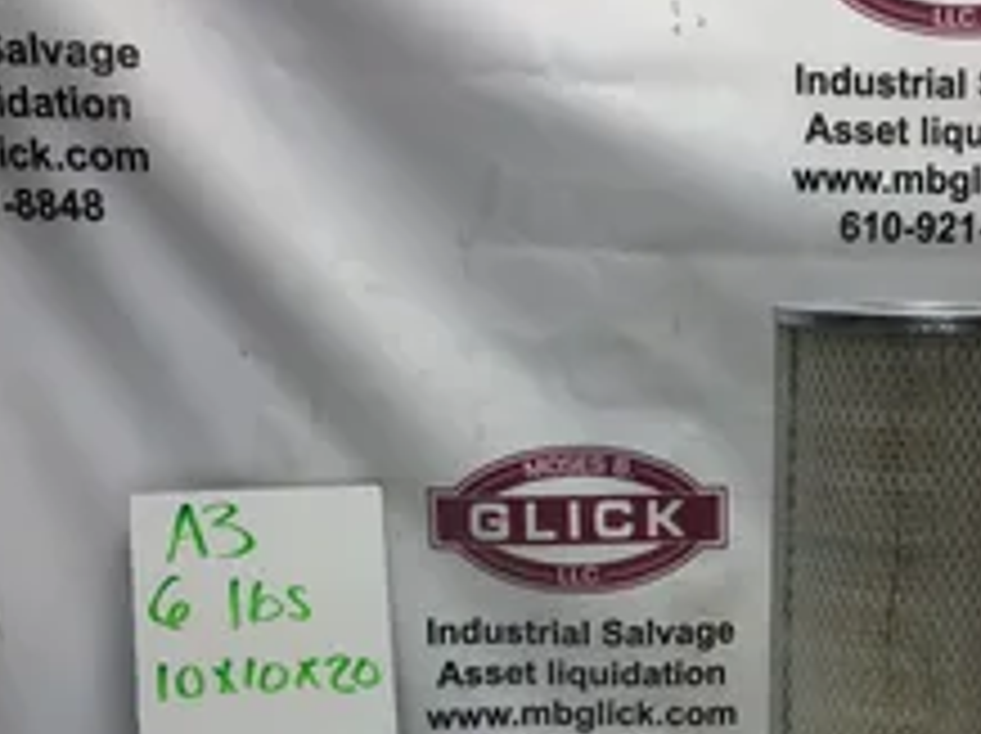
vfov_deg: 24.8
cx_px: 778
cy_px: 666
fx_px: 1614
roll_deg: -0.4
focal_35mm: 57
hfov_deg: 32.9
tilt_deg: -16.0
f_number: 2.4
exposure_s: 1/187
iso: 25
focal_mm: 3.3
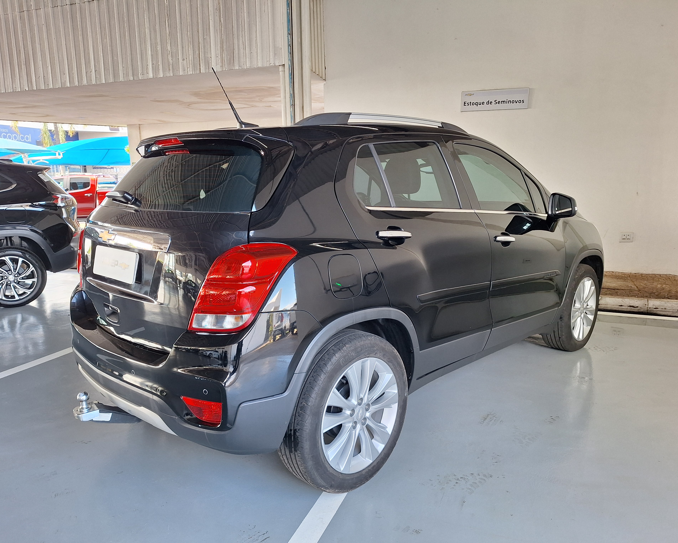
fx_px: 482
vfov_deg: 58.8
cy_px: 272
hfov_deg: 70.3
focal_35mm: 24
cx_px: 329
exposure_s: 1/120
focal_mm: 5.54
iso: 64
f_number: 1.8
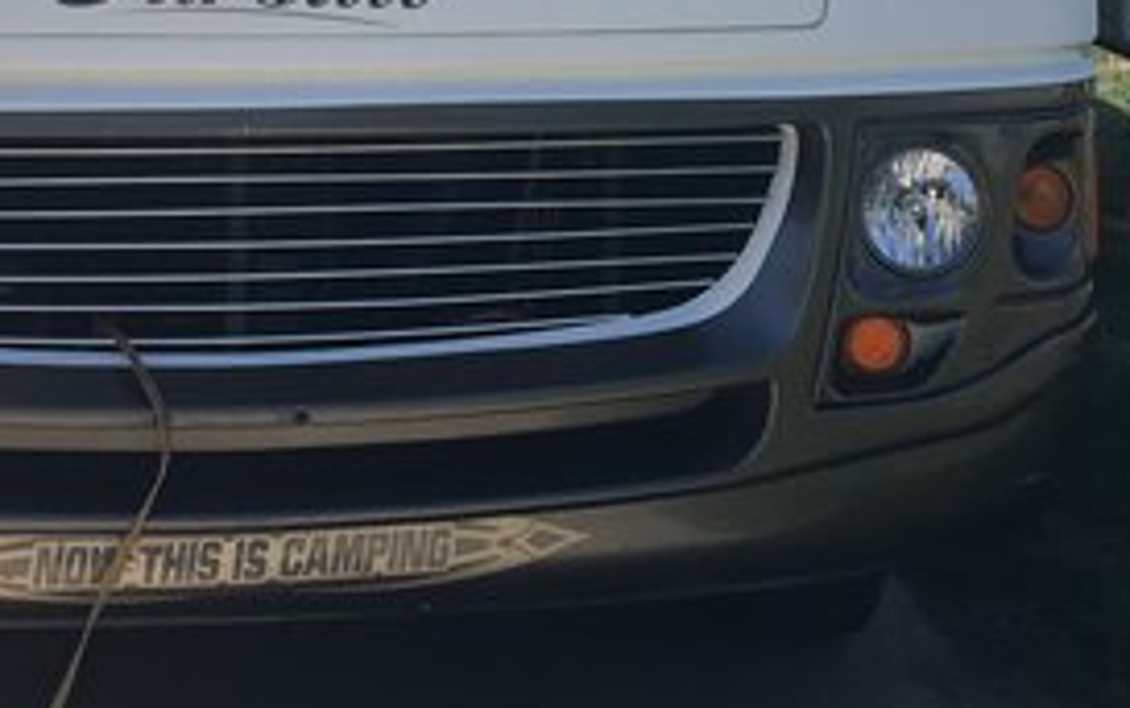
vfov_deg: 13.8
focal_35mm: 90
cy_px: -306
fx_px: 2773
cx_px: 497
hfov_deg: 23.0
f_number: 2.2
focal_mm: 4.15
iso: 25
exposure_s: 1/1115
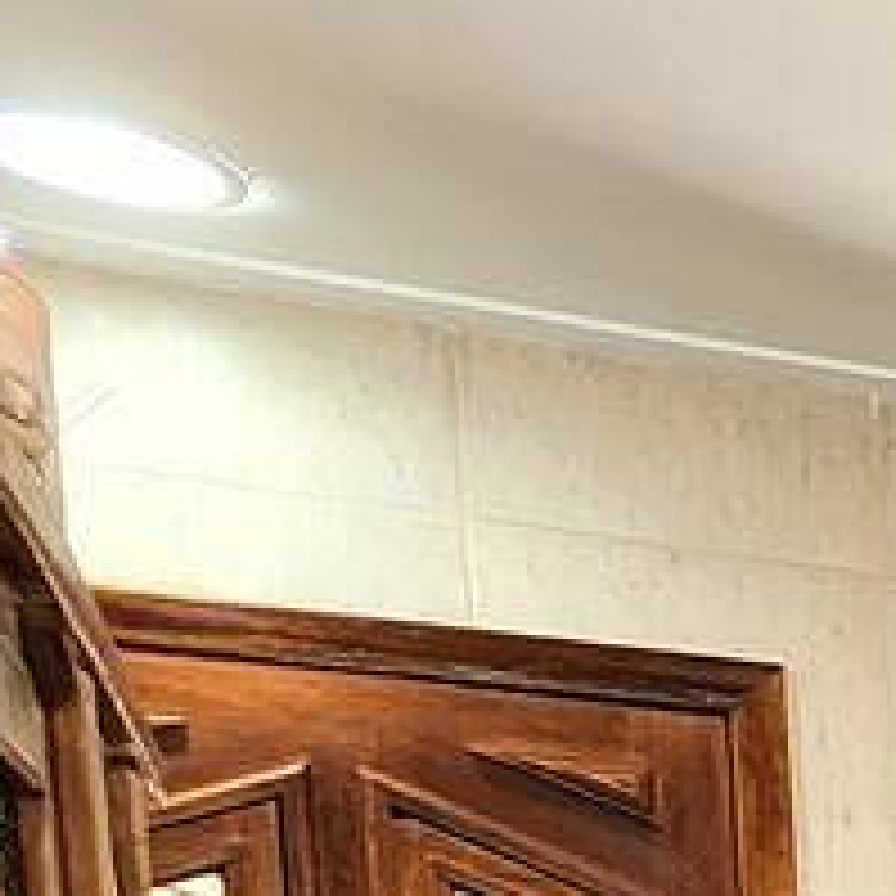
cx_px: 2328
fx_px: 2431
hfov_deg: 13.3
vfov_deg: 16.9
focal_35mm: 83
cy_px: 1661
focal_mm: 2.2
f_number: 2.2
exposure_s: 1/60.2
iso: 320
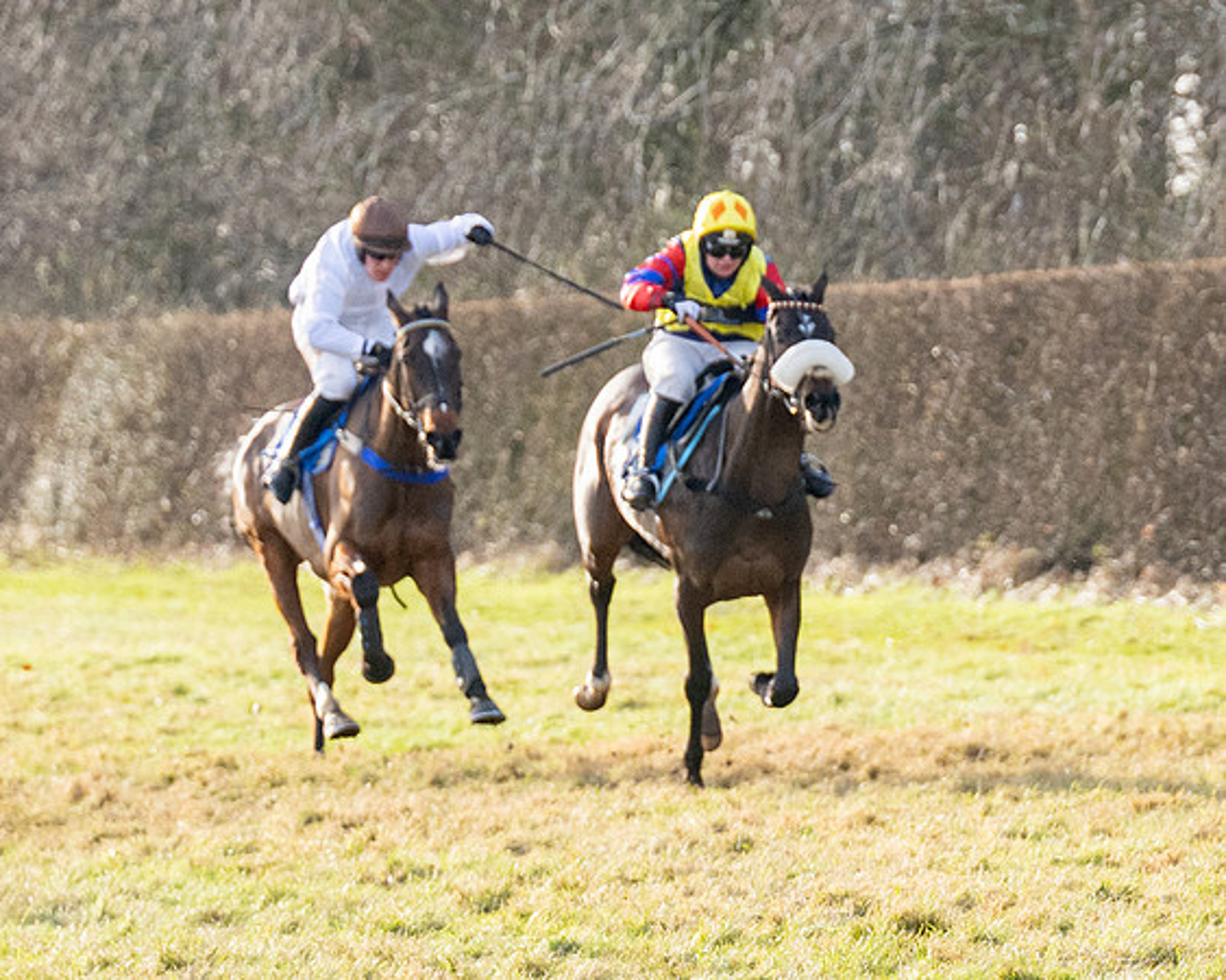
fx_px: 12750
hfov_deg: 5.5
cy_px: 484
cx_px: 1064
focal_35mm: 352
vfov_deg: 4.4
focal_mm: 87
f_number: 2.8
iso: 400
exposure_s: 1/2500
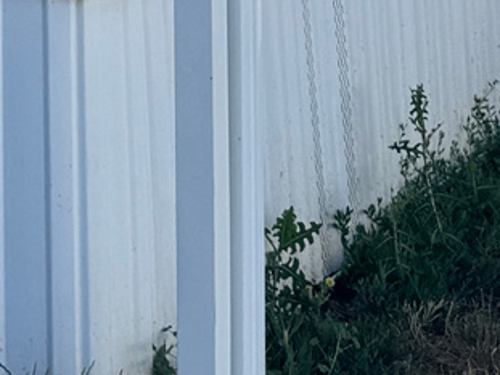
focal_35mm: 158
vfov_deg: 8.5
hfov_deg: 12.1
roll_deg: +0.8
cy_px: -558
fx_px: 2281
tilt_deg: +4.5
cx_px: -180
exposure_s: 1/2506
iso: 80
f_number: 1.78
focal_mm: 6.76
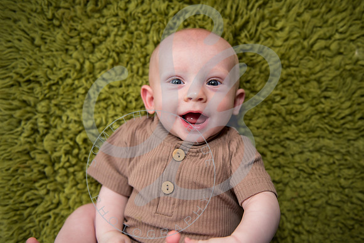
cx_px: 201
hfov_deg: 50.4
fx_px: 386
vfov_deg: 34.9
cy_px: 119
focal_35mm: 38
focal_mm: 32
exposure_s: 1/125
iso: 200
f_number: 2.8
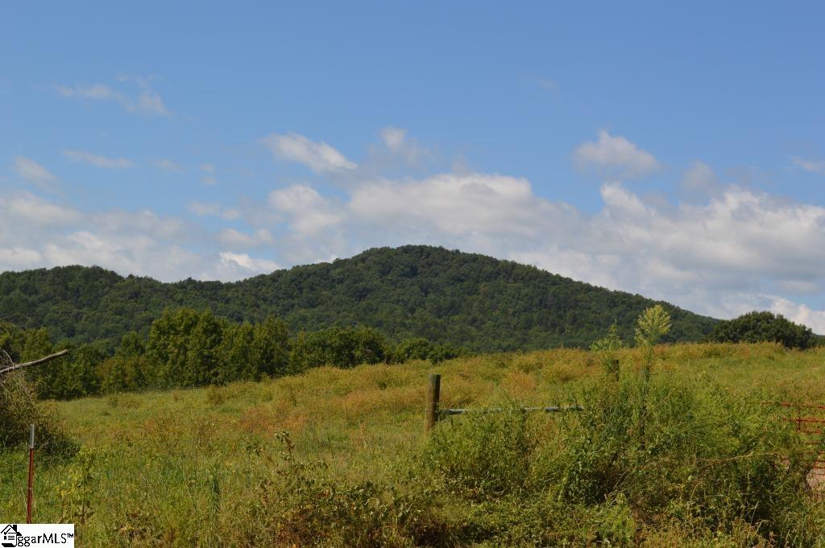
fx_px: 1443
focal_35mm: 63
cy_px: 274
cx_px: 412
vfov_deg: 21.5
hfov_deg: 31.9
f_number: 8
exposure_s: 1/250
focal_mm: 42
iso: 100
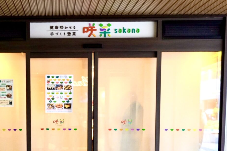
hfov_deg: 30.4
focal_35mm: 66
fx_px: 416
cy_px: 102
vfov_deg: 20.6
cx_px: 95
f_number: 5
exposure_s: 1/160
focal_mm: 32
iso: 1600
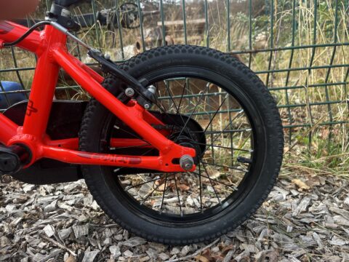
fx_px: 262
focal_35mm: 26
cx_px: 174
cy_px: 131
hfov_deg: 67.3
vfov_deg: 53.1
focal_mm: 5.1
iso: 50
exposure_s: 1/443
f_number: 1.6
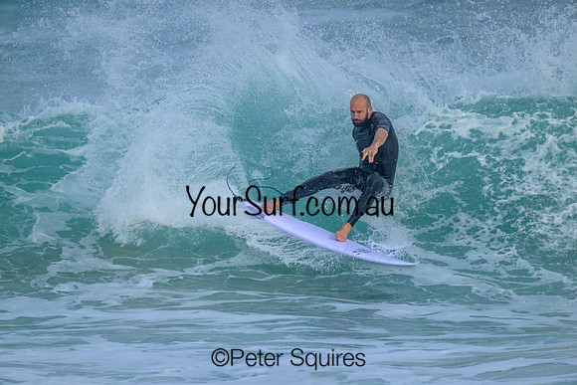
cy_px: 193
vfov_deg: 1.2
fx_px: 18020
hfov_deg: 1.8
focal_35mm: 1124
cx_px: 287
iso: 2200
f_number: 9
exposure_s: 1/2000
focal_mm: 1120
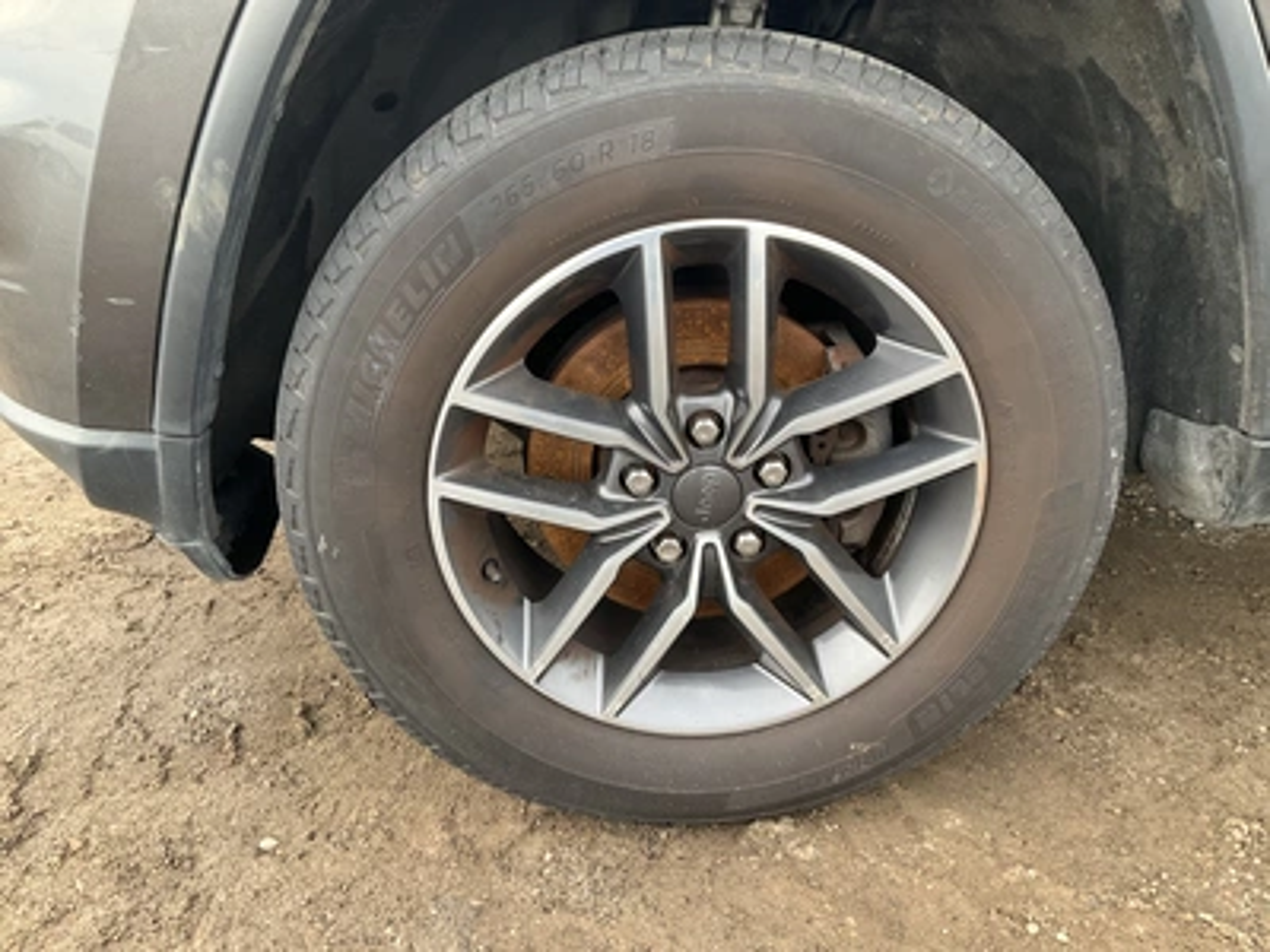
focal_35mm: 29
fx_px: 1064
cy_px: 476
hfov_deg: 61.7
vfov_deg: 48.2
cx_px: 635
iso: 64
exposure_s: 1/122
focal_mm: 3
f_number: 1.8
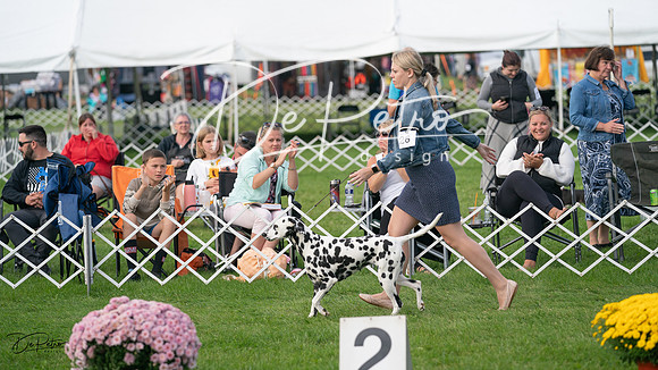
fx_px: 2558
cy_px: 185
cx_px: 329
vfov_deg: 8.3
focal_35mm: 147
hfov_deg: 14.7
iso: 500
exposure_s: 1/3200
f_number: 3.5
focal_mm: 140
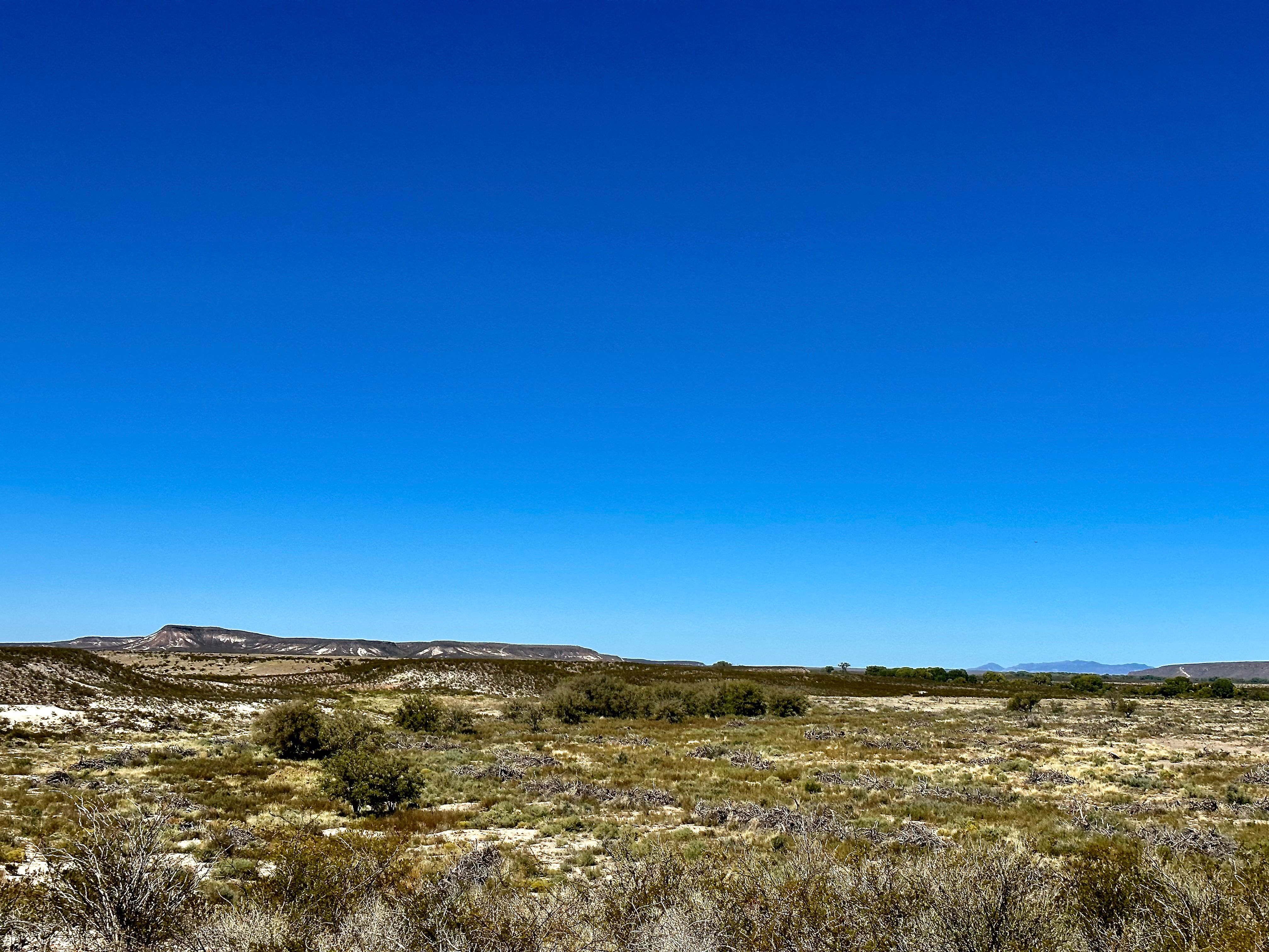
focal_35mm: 48
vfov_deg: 30.3
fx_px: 1760
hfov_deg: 39.7
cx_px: 634
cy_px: 476
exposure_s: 1/8197
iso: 64
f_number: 1.78
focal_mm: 6.86
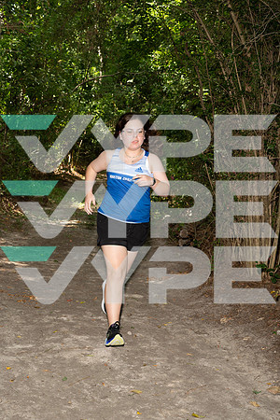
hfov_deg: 27.0
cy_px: 210
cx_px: 140
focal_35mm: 50
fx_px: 583
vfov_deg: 39.6
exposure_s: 1/250
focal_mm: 50
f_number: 8
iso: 800
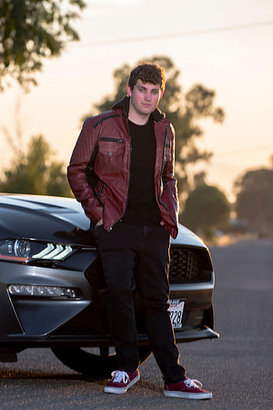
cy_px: 199
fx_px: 2818
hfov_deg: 5.5
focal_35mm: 248
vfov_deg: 8.3
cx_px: 24
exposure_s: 1/100
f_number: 5
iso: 50
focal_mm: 160
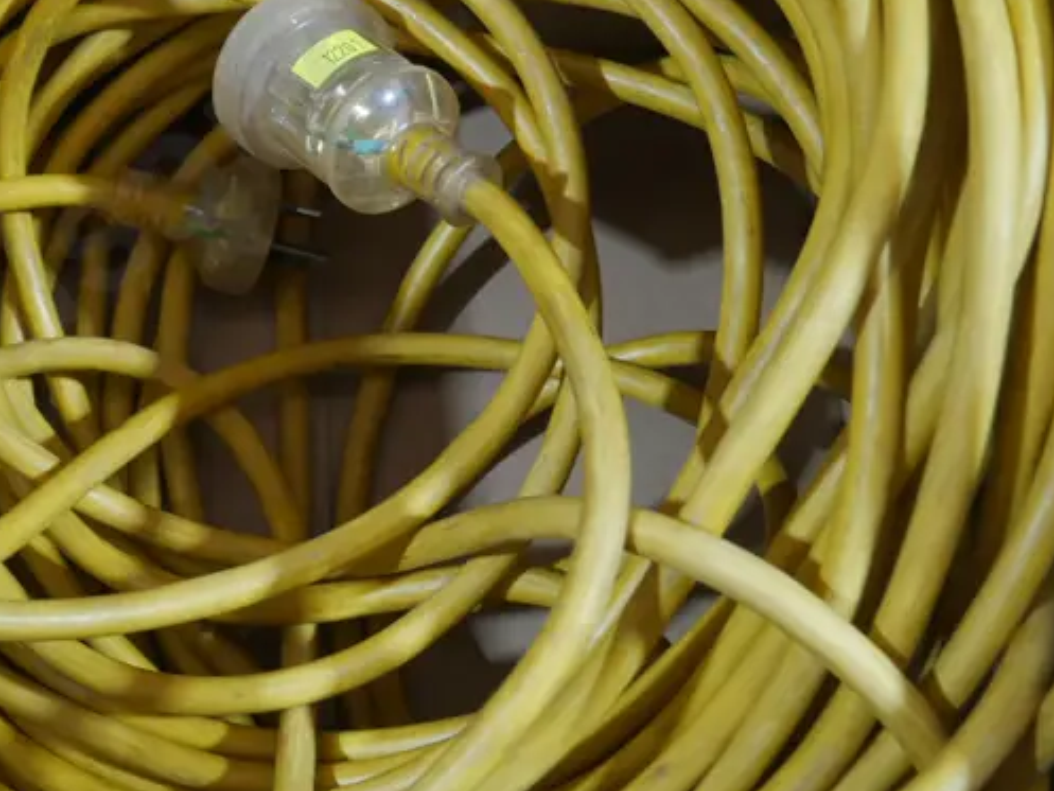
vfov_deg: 20.7
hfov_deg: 27.4
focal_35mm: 70
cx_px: 280
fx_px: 2132
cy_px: 106
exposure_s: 1/60
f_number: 4
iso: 800
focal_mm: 17
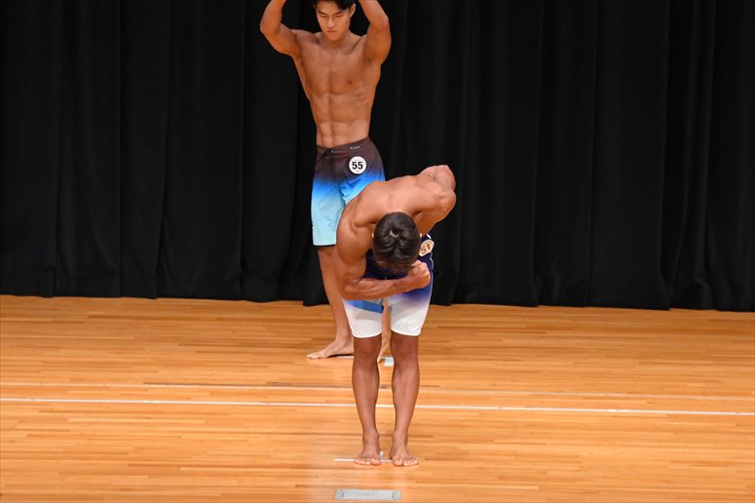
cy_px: 252
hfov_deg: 7.6
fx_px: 5660
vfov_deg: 5.1
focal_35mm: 270
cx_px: 378
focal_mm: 180
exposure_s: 1/400
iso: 4000
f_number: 5.6
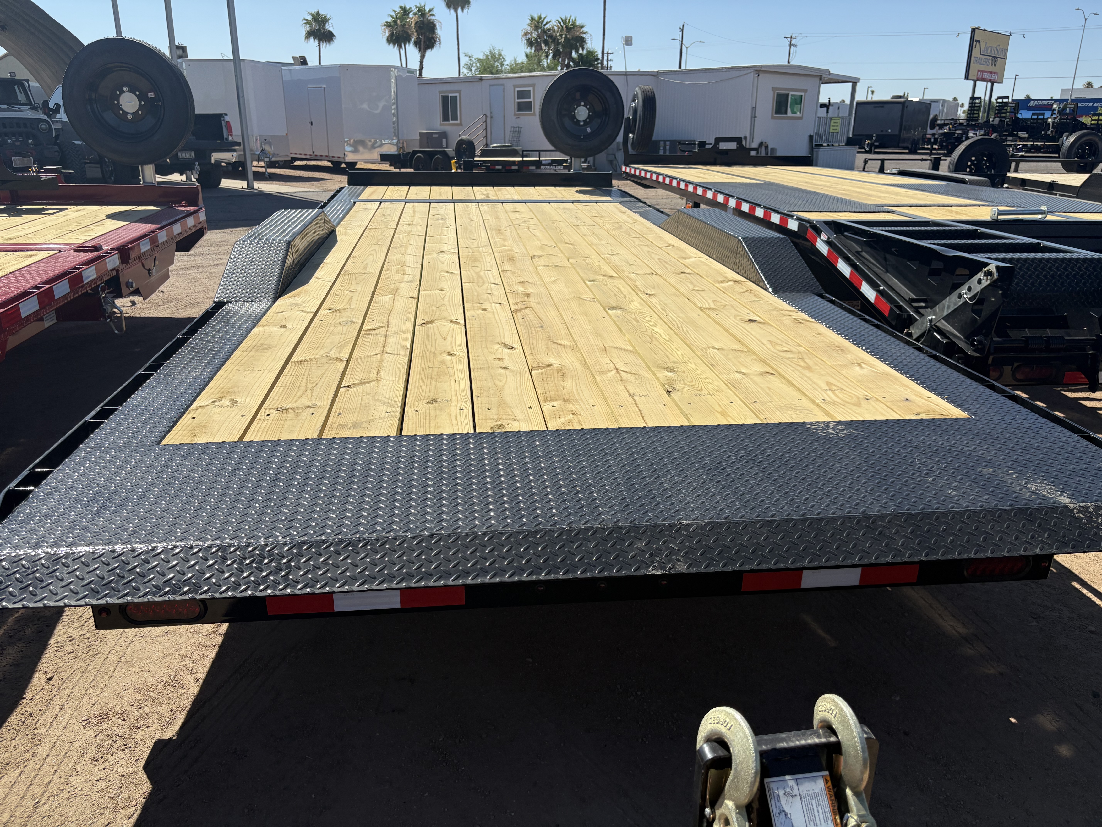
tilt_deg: -19.3
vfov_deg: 53.1
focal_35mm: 26
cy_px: 414
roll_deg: +0.4
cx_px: 551
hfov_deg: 67.3
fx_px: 828
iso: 50
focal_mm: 5.96
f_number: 1.6
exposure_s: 1/4608
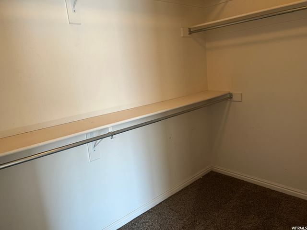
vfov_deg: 53.1
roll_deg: +6.1
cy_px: 115
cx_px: 154
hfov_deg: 67.3
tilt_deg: -12.5
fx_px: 231
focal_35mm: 26
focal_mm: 5.7
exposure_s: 1/60
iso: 125
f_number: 1.5
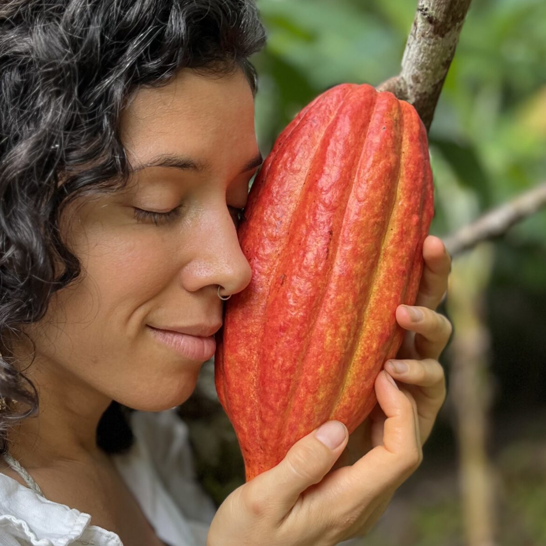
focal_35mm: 50
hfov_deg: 33.8
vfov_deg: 34.0
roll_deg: -1.7
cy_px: 281
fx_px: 892
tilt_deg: -7.4
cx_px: 201
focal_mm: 5.1
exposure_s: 1/118
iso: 125
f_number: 1.6
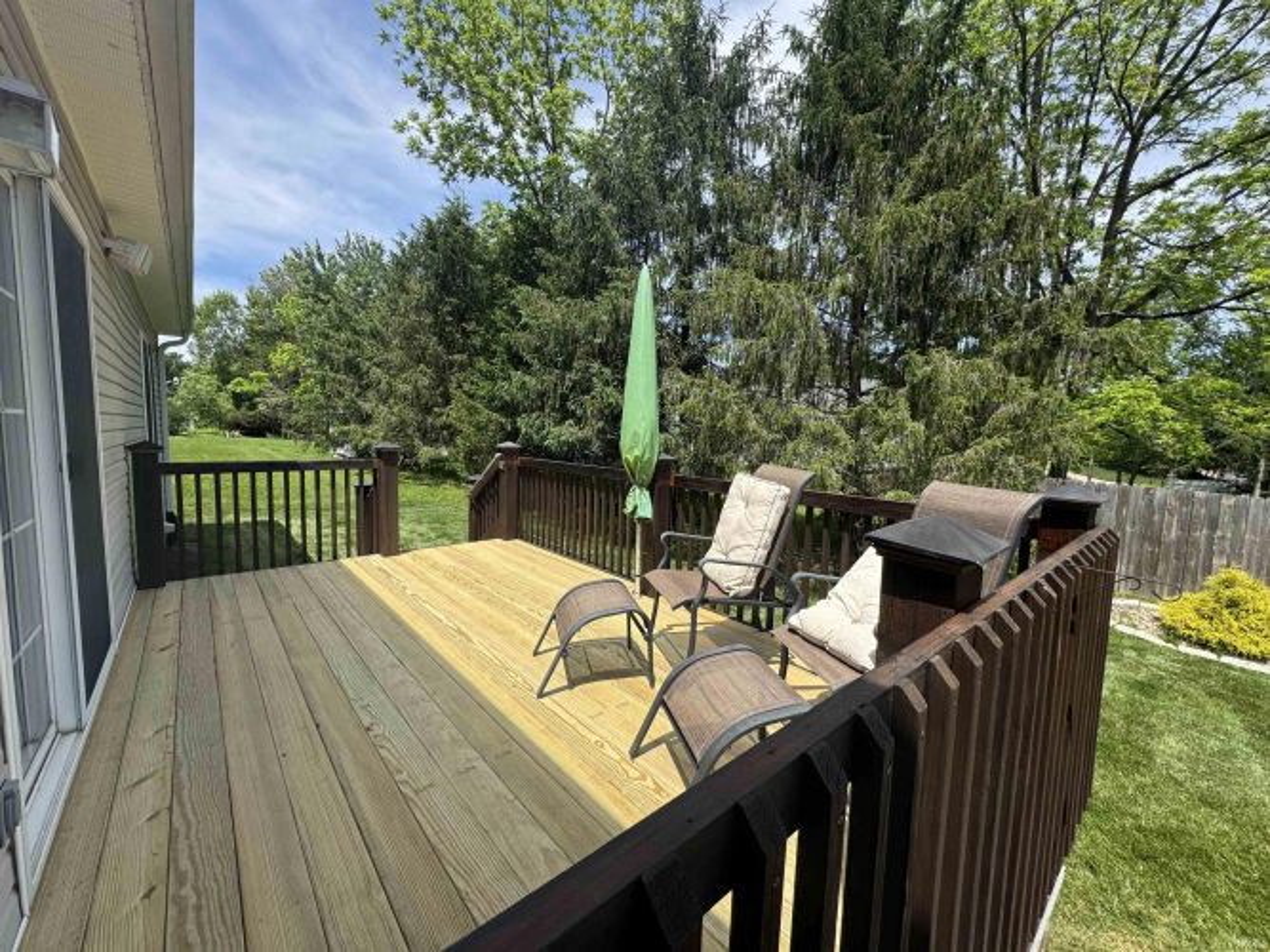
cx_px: 635
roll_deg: -1.7
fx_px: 514
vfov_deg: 85.7
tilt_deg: -5.4
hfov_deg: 102.1
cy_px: 476
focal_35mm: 14
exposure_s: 1/1198
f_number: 2.2
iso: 40
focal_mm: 2.22
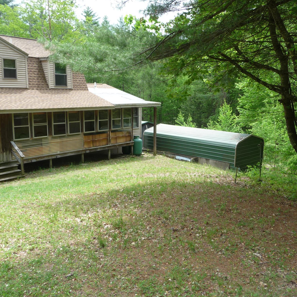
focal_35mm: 34
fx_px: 330
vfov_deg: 48.4
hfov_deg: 47.9
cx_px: 190
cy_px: 147
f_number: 3.3
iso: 100
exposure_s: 1/320
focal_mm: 4.7
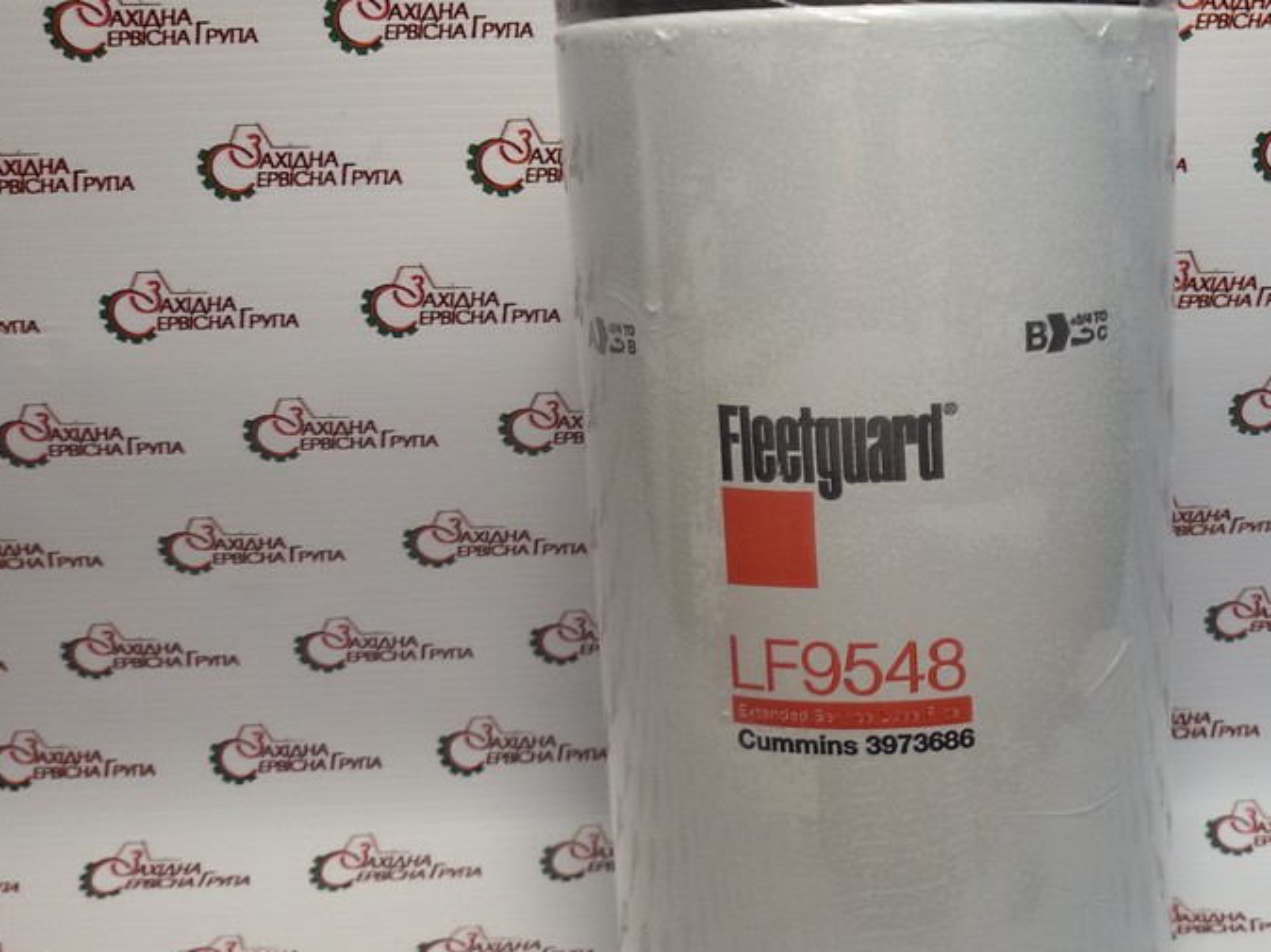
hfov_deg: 40.5
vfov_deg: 31.4
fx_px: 1688
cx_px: 900
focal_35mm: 46
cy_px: 556
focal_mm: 2.93
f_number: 2.4
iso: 40
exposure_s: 1/50
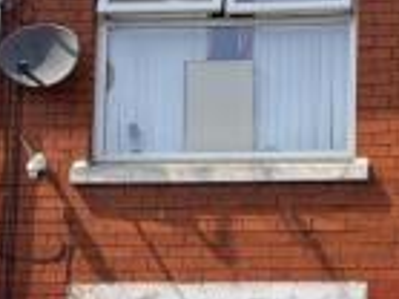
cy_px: 180
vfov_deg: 13.6
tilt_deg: +10.0
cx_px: 355
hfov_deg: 17.8
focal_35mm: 109
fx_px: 1255
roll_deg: -0.7
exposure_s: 1/2865
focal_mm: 5.96
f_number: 1.6
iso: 50
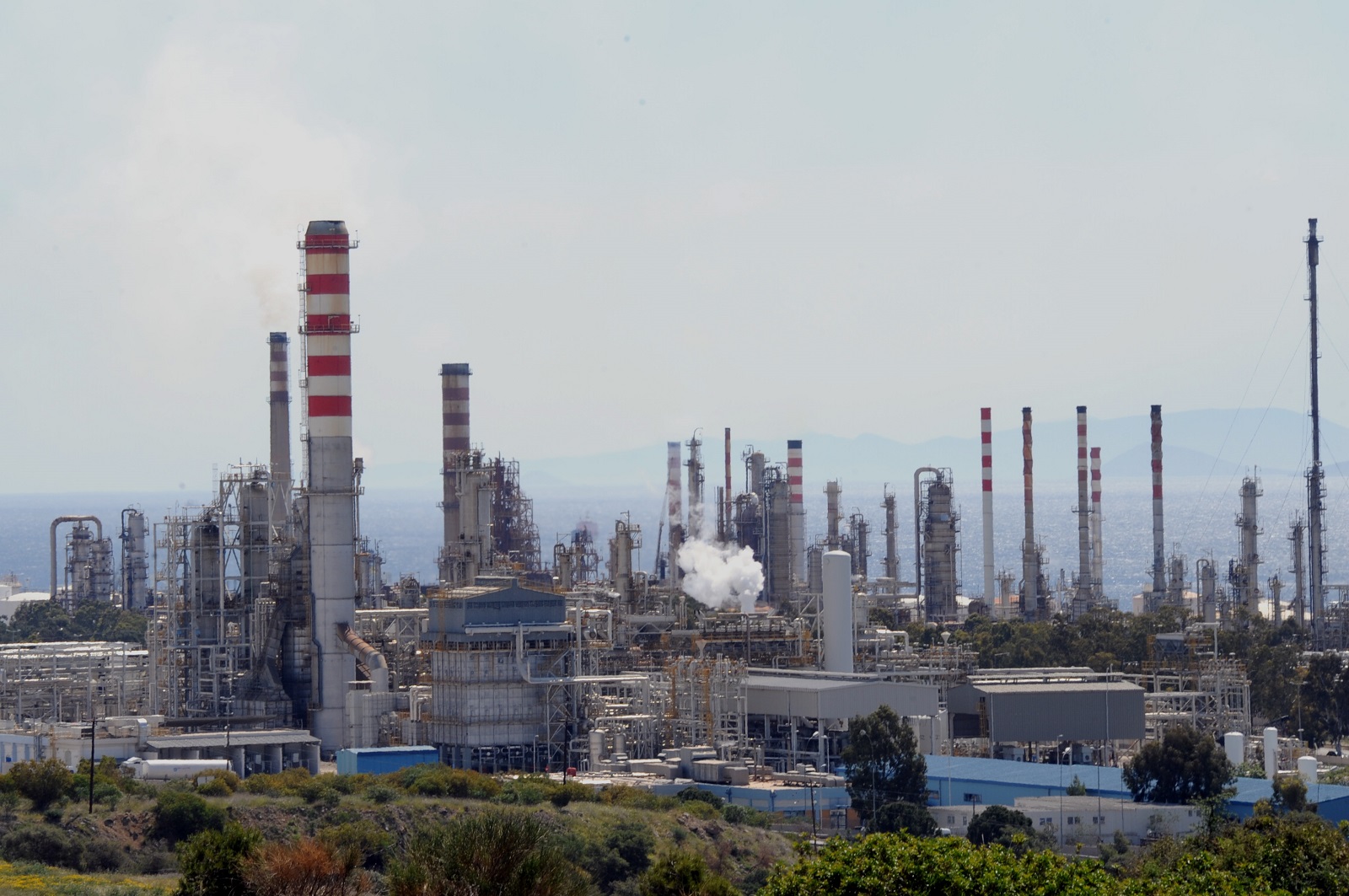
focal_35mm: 145
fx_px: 5427
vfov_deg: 9.4
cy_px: 448
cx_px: 674
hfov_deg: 14.2
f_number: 16
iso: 220
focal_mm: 145
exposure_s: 1/160
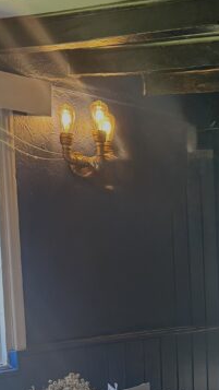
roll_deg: -2.1
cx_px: 397
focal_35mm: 75
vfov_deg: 27.1
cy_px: 361
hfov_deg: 14.2
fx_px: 774
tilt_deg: -8.1
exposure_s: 1/100
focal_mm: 6.76
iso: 160
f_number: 1.78
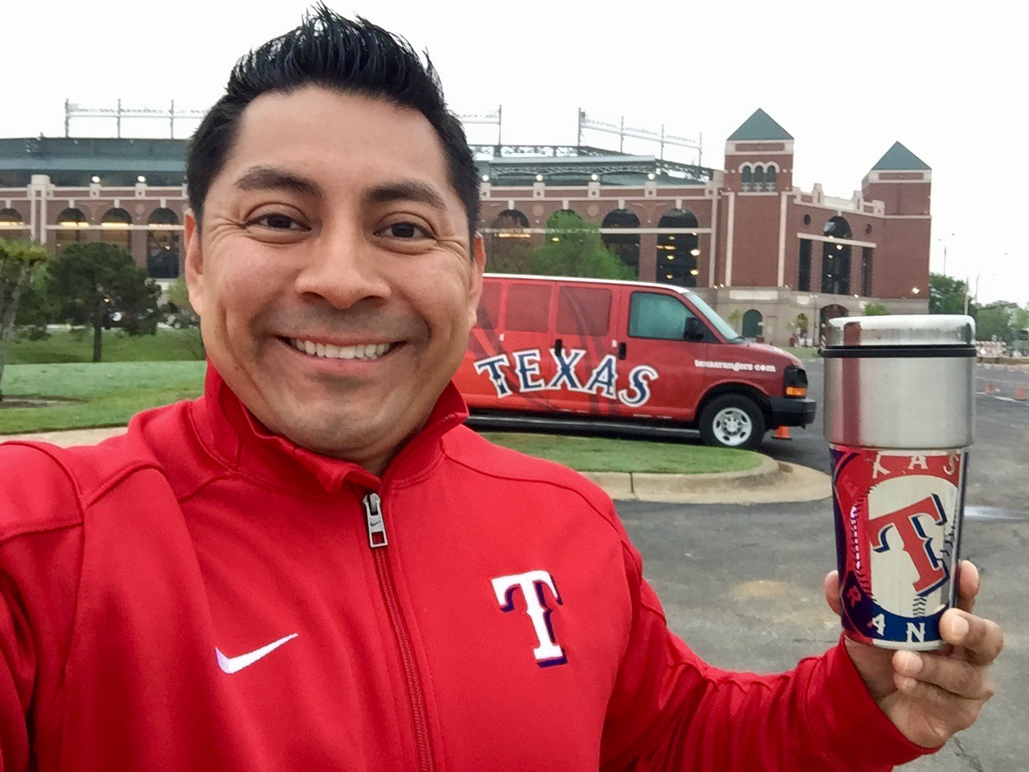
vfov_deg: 45.4
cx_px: 514
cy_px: 386
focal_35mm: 31
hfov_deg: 58.4
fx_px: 922
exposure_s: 1/30
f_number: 2.2
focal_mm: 2.65
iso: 50
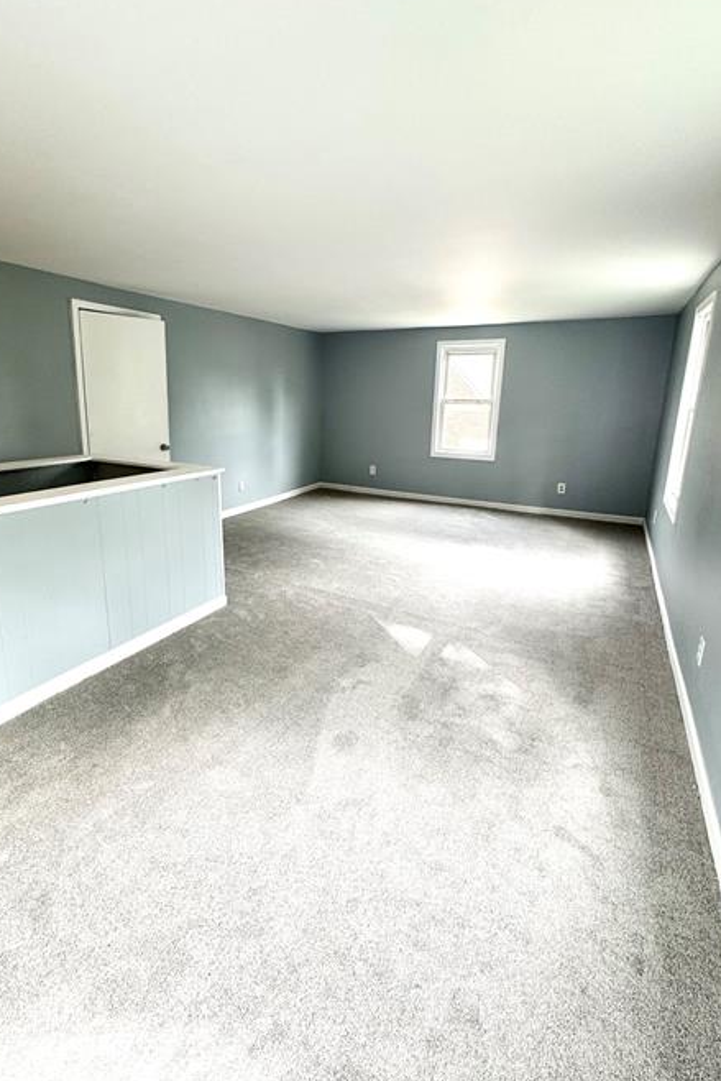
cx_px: 317
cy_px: 508
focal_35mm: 17
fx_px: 510
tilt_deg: -13.6
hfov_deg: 70.2
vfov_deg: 93.2
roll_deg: -0.5
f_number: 2.2
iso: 100
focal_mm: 2.22
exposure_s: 1/120
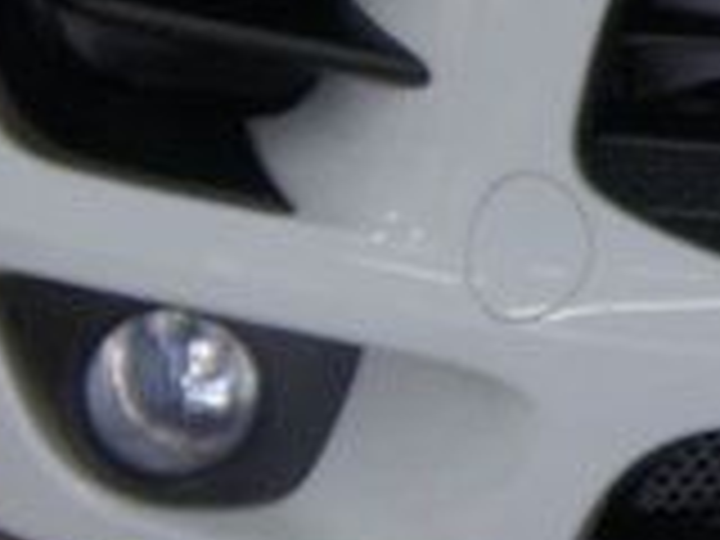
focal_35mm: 249
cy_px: -378
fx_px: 5181
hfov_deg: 7.4
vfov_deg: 5.9
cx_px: 1728
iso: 200
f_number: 4.5
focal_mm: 27
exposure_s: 1/50
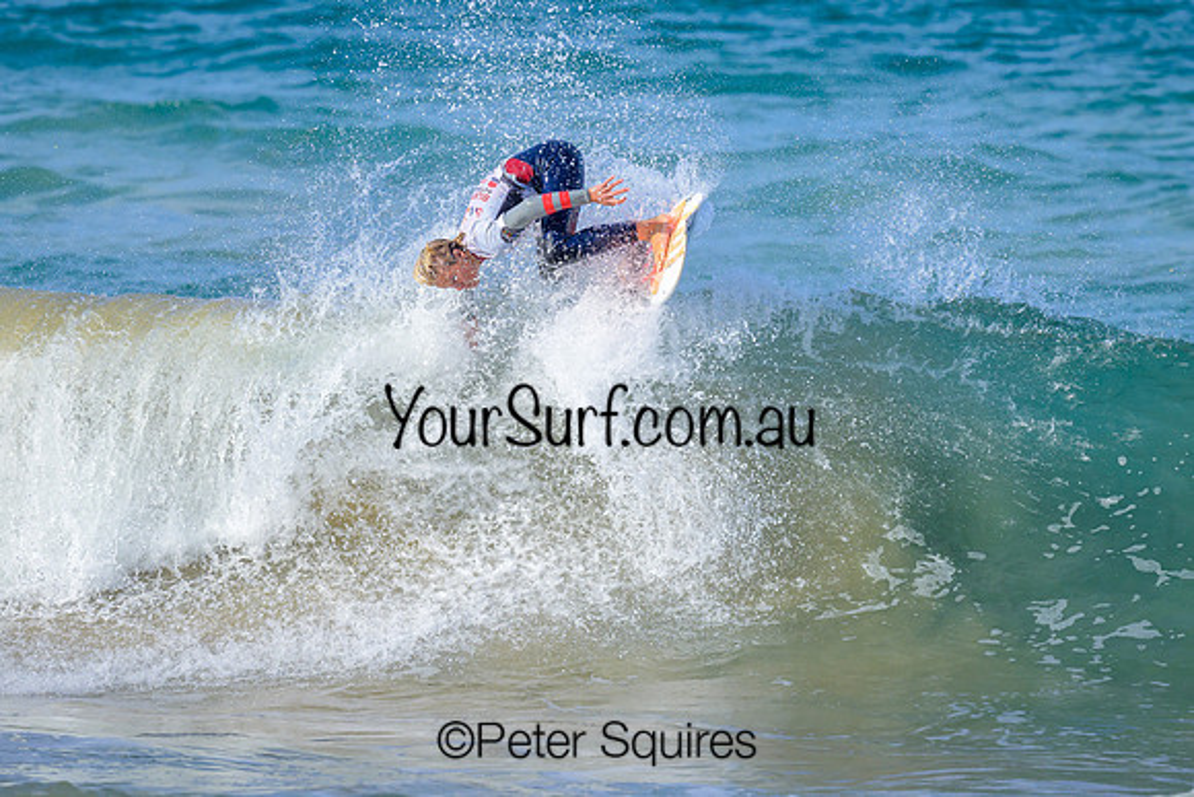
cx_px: 607
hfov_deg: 1.9
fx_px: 36437
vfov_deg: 1.3
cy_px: 297
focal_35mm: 1098
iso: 400
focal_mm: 800
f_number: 6.3
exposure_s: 1/2000
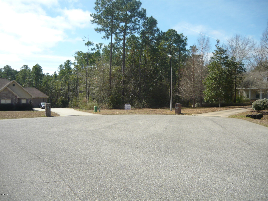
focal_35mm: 33
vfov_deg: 42.9
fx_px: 255
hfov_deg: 55.4
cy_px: 100
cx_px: 134
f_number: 8
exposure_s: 1/200
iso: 100
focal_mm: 5.5
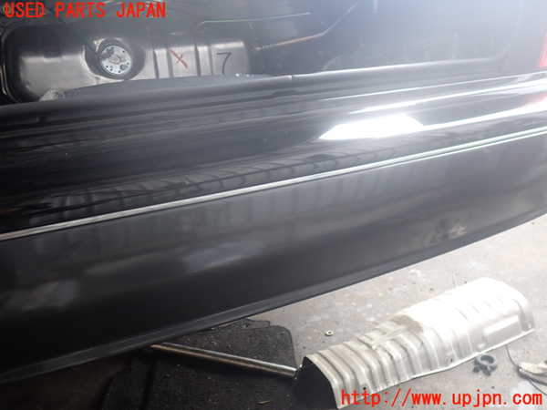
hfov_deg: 60.0
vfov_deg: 46.8
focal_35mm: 30
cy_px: 205
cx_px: 274
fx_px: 474
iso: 200
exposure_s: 1/80
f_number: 2.3
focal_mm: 5.4
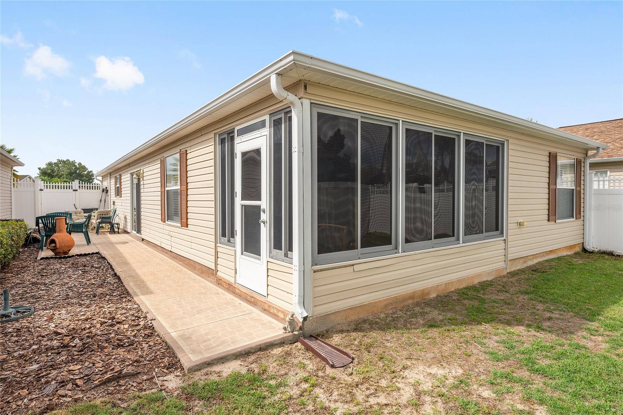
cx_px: 312
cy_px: 208
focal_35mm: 20
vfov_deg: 61.9
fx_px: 346
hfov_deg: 84.0
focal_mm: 20
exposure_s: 1/200
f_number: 8
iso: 100
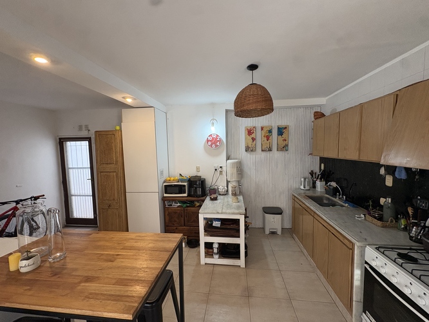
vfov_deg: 85.7
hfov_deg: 102.0
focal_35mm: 14
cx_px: 214
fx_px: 174
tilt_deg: -3.5
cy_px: 161
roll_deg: +1.6
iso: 250
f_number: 2.2
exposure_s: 1/86
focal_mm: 2.22
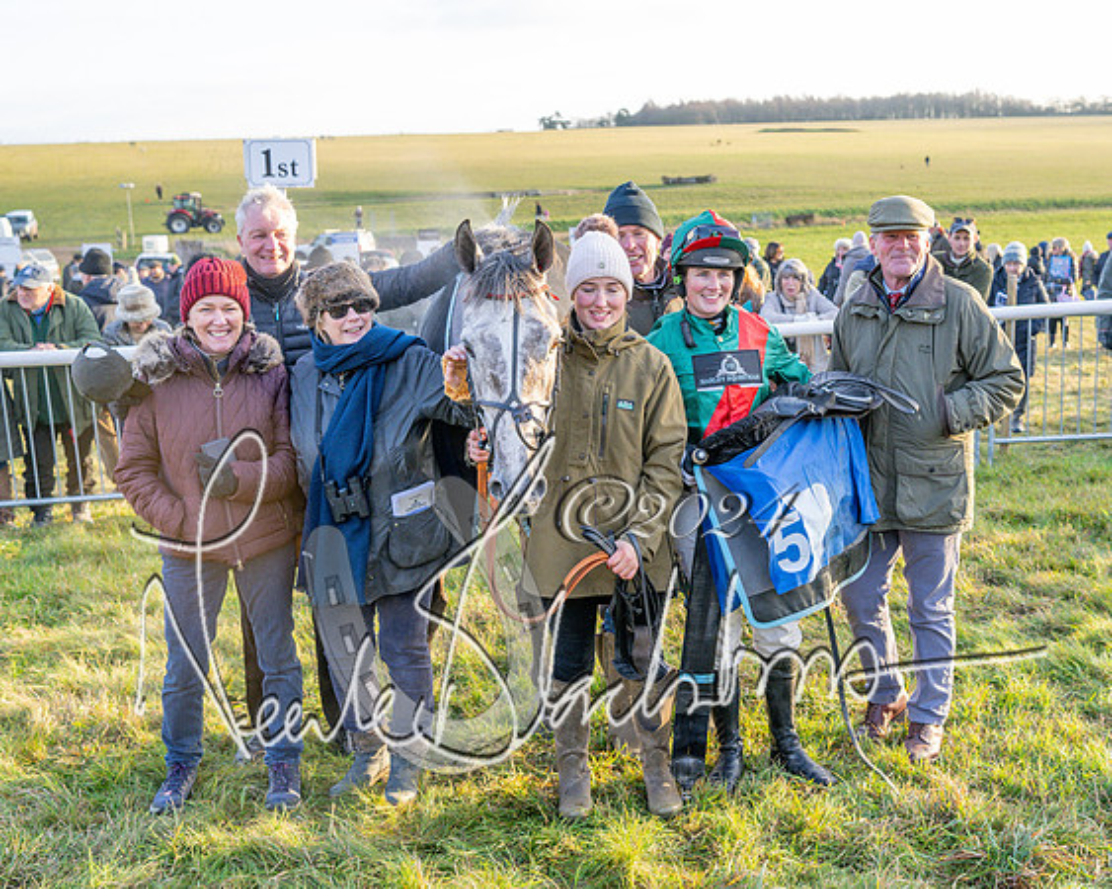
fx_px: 1393
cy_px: 412
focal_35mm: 42
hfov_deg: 43.5
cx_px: 618
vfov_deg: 35.4
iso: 800
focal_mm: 35
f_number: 4
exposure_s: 1/640
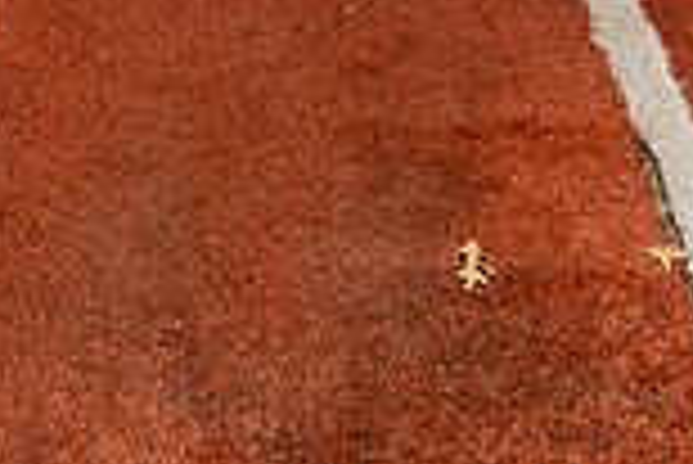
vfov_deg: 11.7
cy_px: -541
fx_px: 1965
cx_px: 328
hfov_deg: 20.0
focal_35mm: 102
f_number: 6.3
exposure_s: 1/250
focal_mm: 35
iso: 250
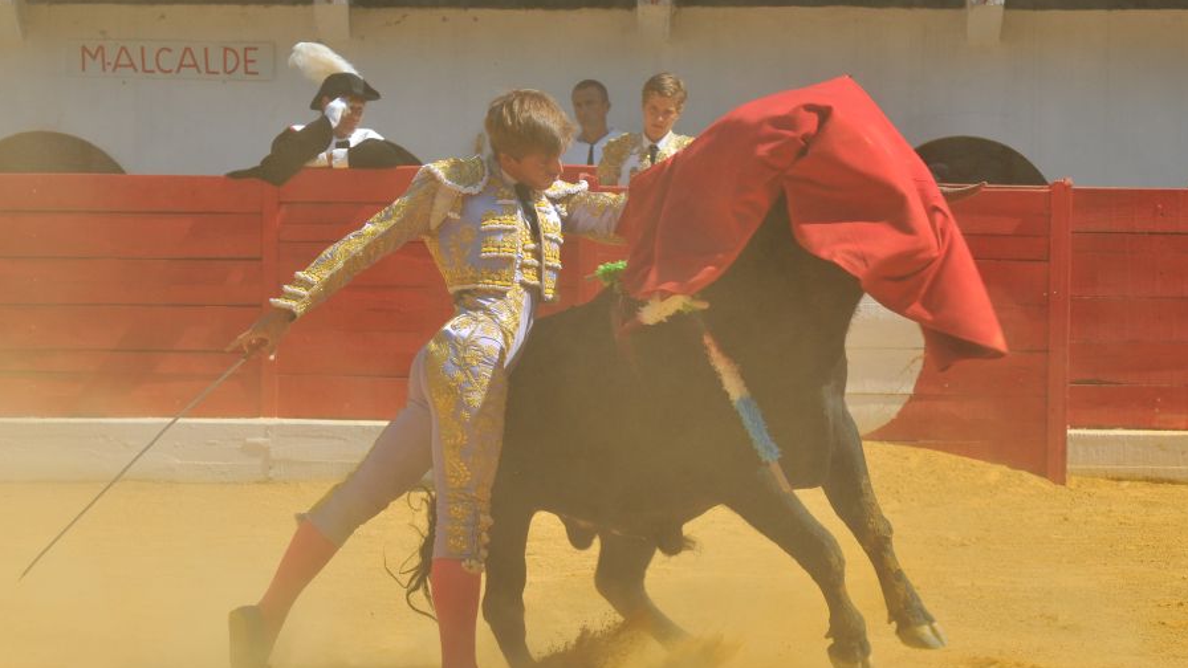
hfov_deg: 11.8
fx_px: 5765
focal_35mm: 183
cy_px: 435
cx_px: 566
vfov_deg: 6.6
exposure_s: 1/350
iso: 200
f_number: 11
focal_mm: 102
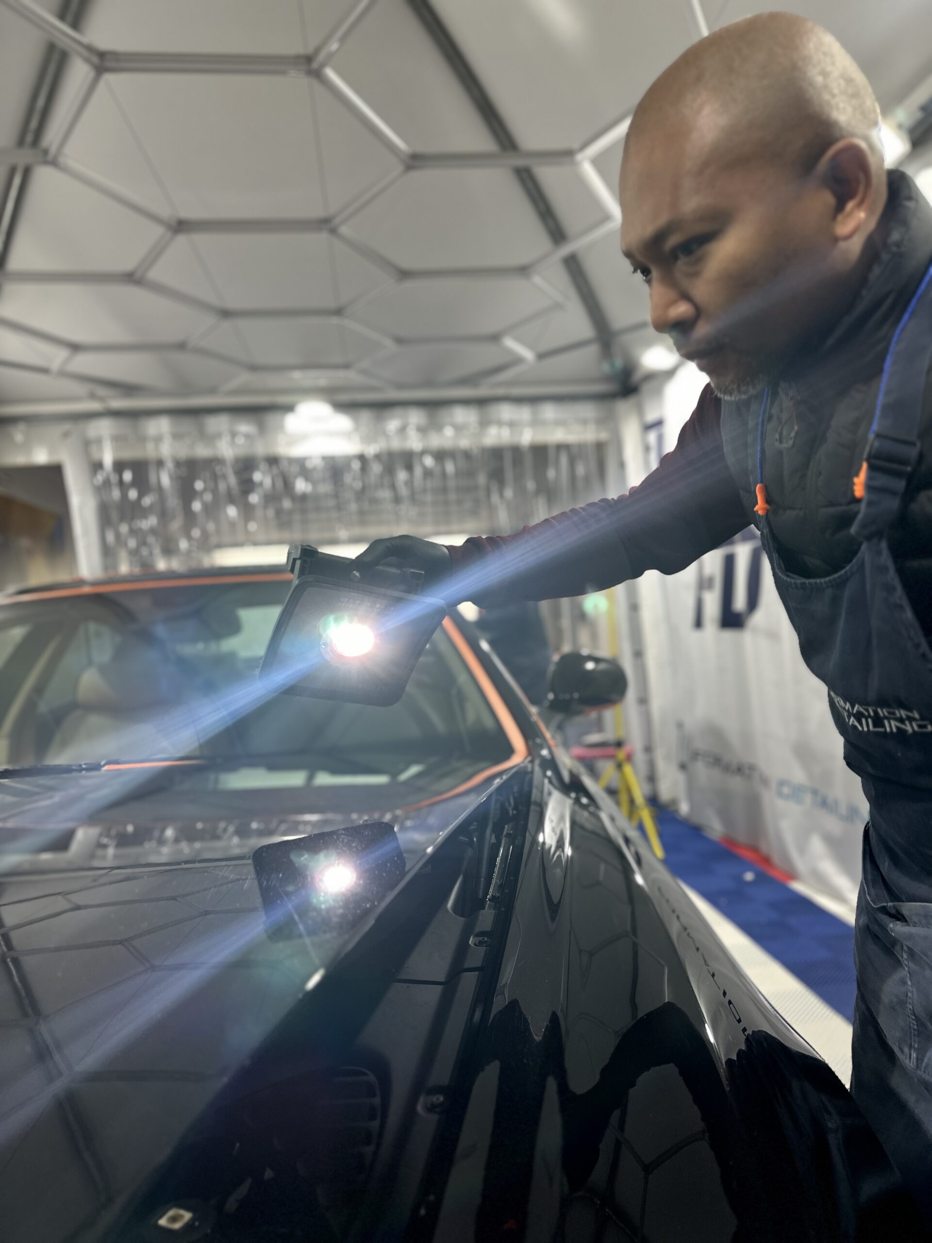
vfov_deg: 71.6
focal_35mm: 24
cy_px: 622
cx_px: 466
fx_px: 862
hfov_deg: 56.8
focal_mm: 6.86
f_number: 1.78
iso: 100
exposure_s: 1/100
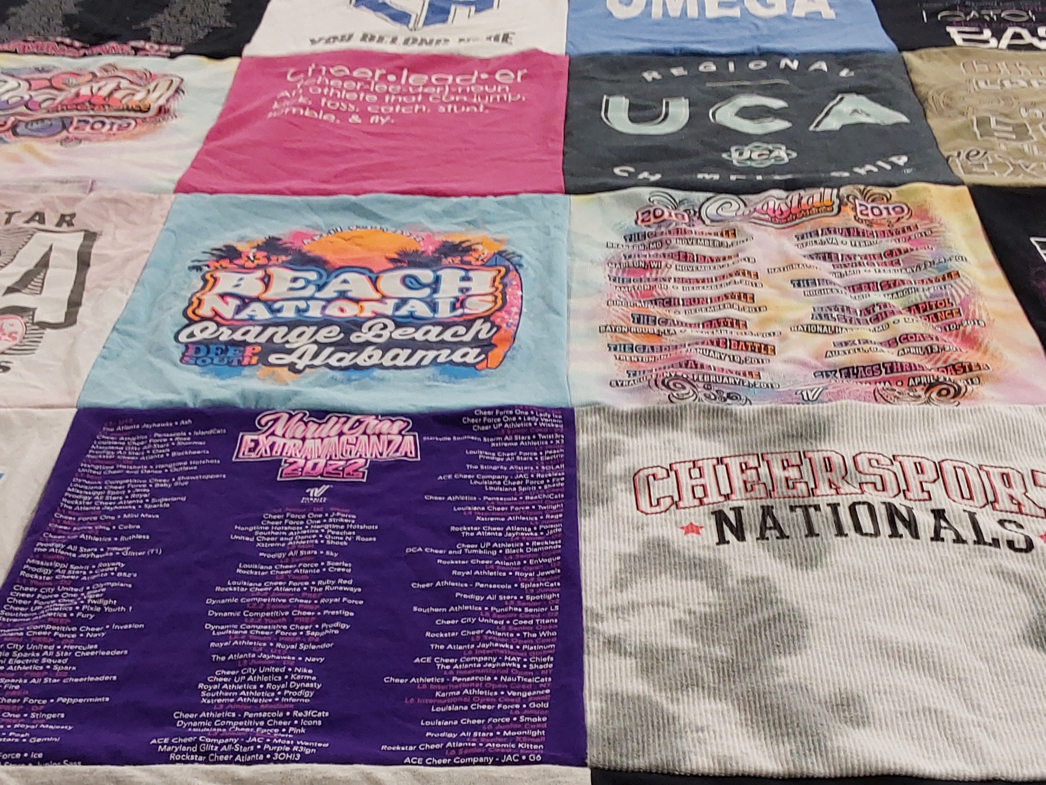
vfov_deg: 29.4
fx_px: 1481
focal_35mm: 49
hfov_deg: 38.9
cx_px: 554
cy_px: 555
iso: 80
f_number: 1.9
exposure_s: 1/50
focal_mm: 2.91
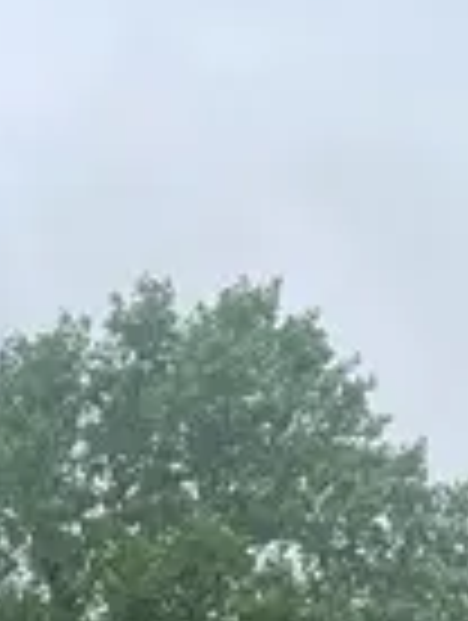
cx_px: -4
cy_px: 1343
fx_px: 2480
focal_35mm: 138
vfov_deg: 12.2
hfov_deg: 10.7
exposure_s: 1/1289
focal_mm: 4.2
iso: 50
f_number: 1.6
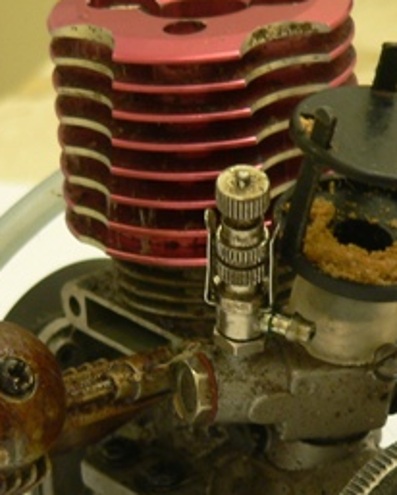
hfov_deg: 7.2
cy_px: 395
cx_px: 158
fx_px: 3139
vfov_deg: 9.0
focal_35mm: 214
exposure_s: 1/10
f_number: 2.8
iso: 100
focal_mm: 14.6
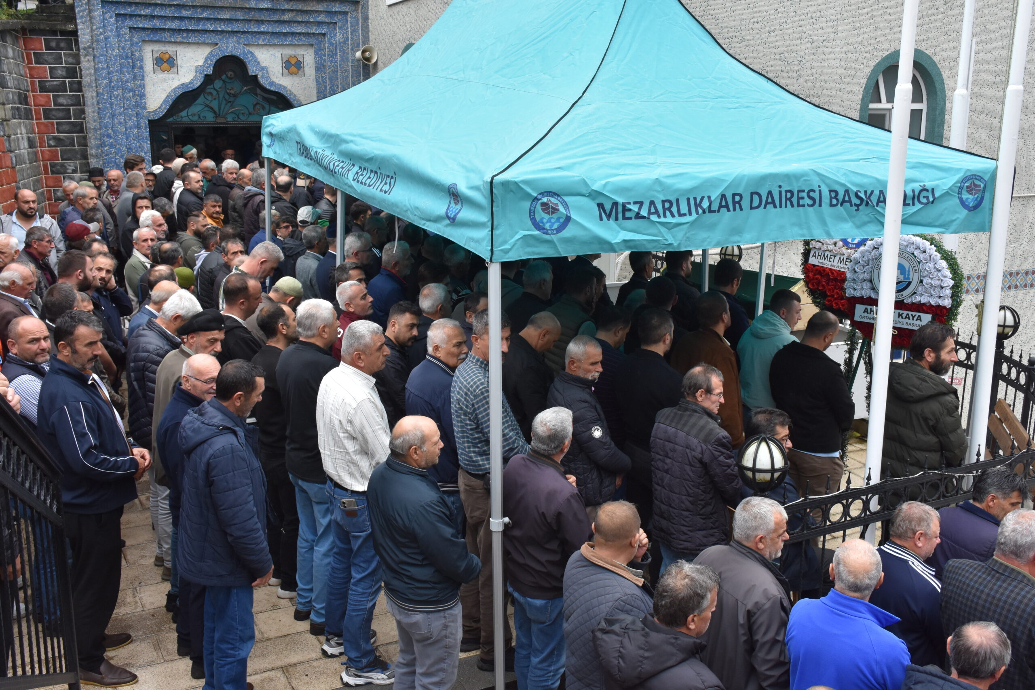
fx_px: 1035
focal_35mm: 36
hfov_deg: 53.1
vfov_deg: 36.9
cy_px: 345
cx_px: 518
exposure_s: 1/400
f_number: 8
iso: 800
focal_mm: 24
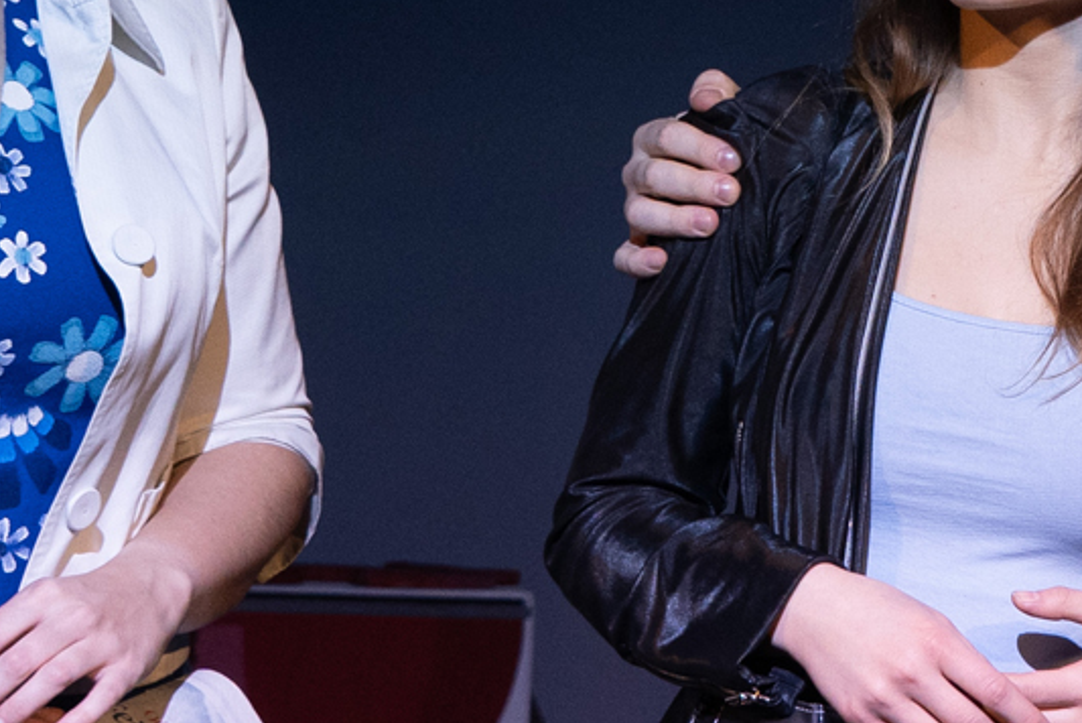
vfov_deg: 10.9
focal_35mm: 126
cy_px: 247
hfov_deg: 16.0
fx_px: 3789
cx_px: 1041
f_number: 4
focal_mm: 28
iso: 2000
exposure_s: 1/200
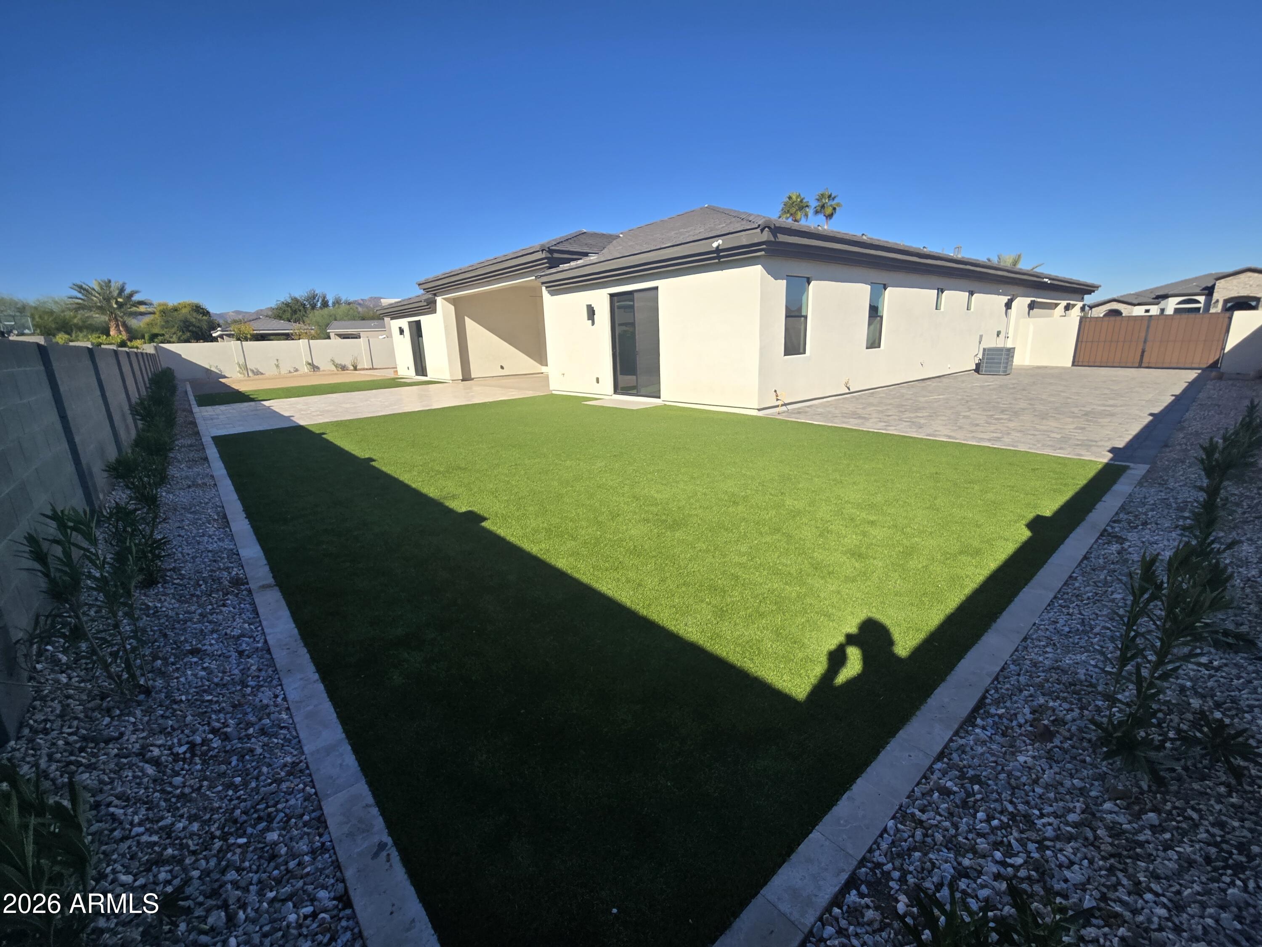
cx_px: 631
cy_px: 474
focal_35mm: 13
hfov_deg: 106.2
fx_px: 474
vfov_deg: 89.9
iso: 50
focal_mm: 2.2
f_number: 2.2
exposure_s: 1/2180
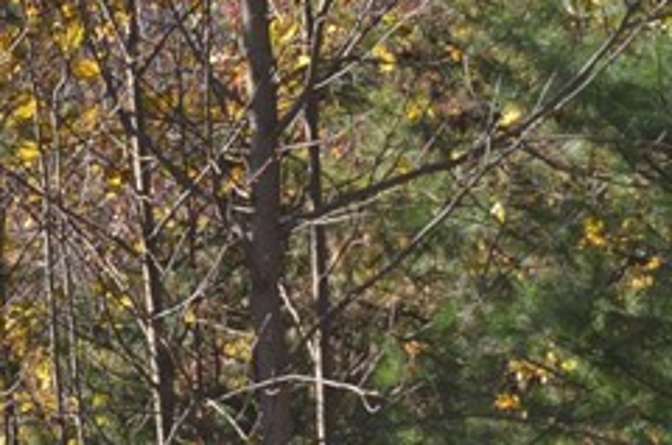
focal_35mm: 238
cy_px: -266
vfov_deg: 5.7
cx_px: -763
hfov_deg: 8.2
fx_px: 4439
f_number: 5.6
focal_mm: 35
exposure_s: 1/200
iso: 100
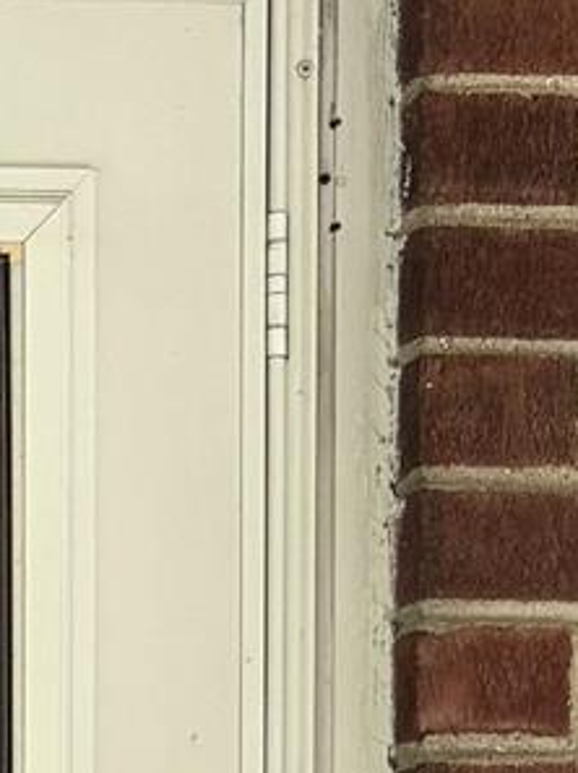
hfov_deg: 7.1
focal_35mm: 202
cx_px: -586
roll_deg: +0.4
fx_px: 4507
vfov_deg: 8.8
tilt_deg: -5.9
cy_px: 1913
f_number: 1.6
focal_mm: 5.96
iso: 50
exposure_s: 1/121
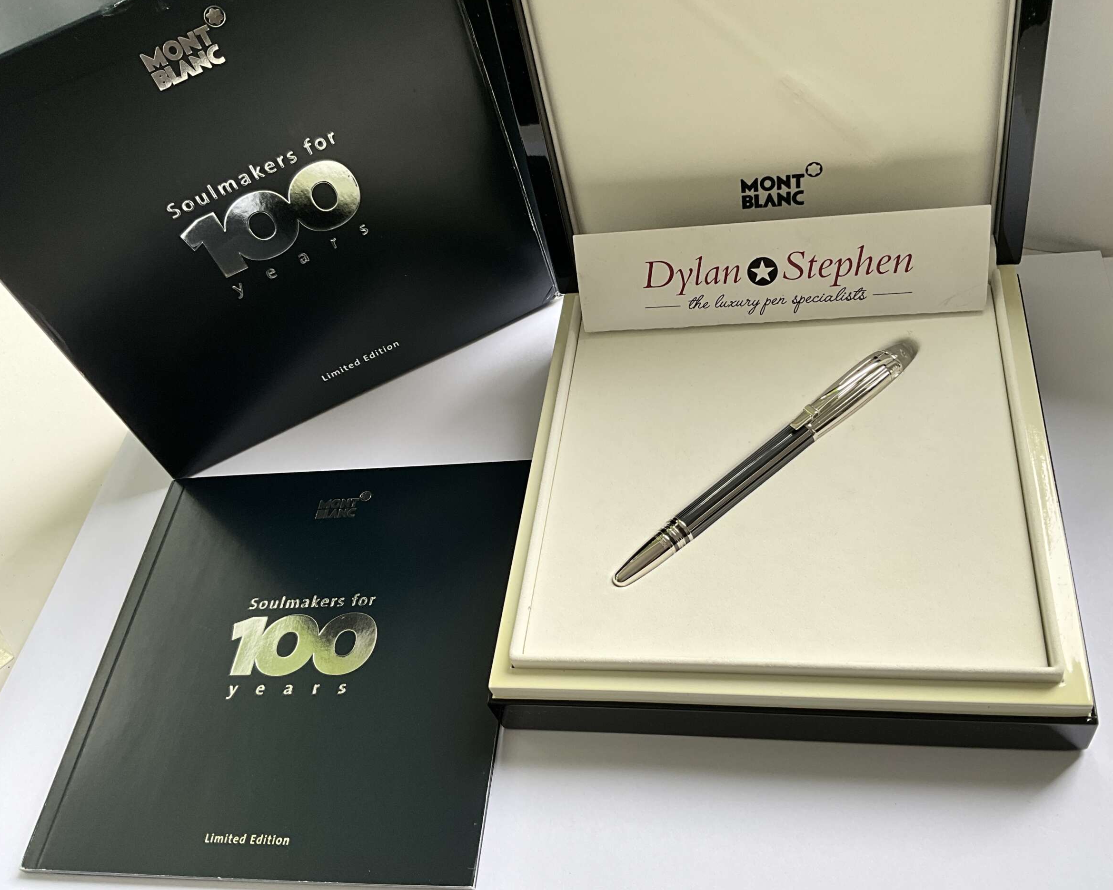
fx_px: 1021
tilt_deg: -51.6
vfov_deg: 47.1
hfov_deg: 57.1
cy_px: 452
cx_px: 599
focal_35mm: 31
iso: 32
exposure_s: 1/122
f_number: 1.8
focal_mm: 3
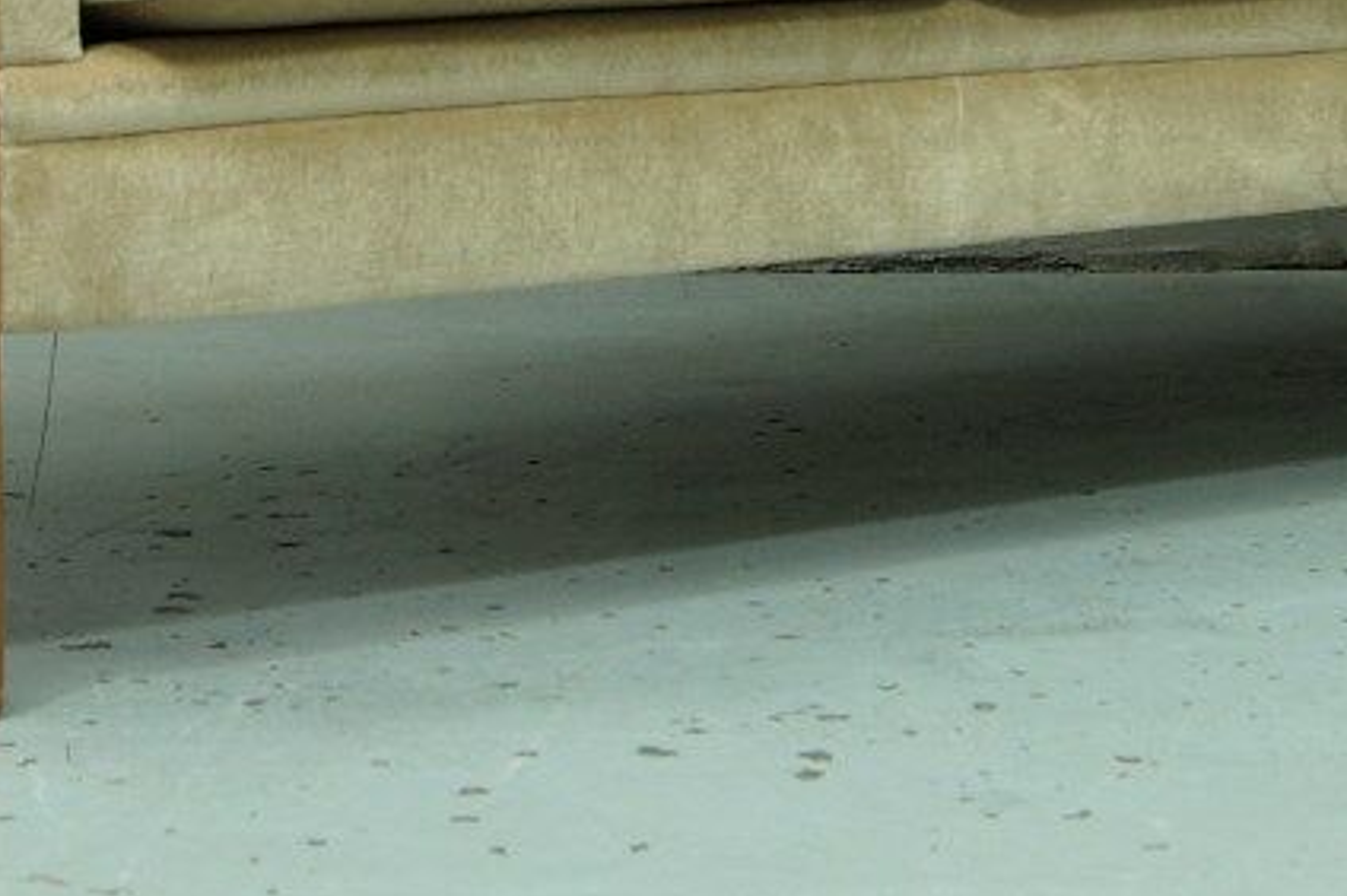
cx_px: 473
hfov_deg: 17.8
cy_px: -261
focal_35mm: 115
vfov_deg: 11.6
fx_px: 4299
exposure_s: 1/13
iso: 400
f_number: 6.3
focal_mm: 26
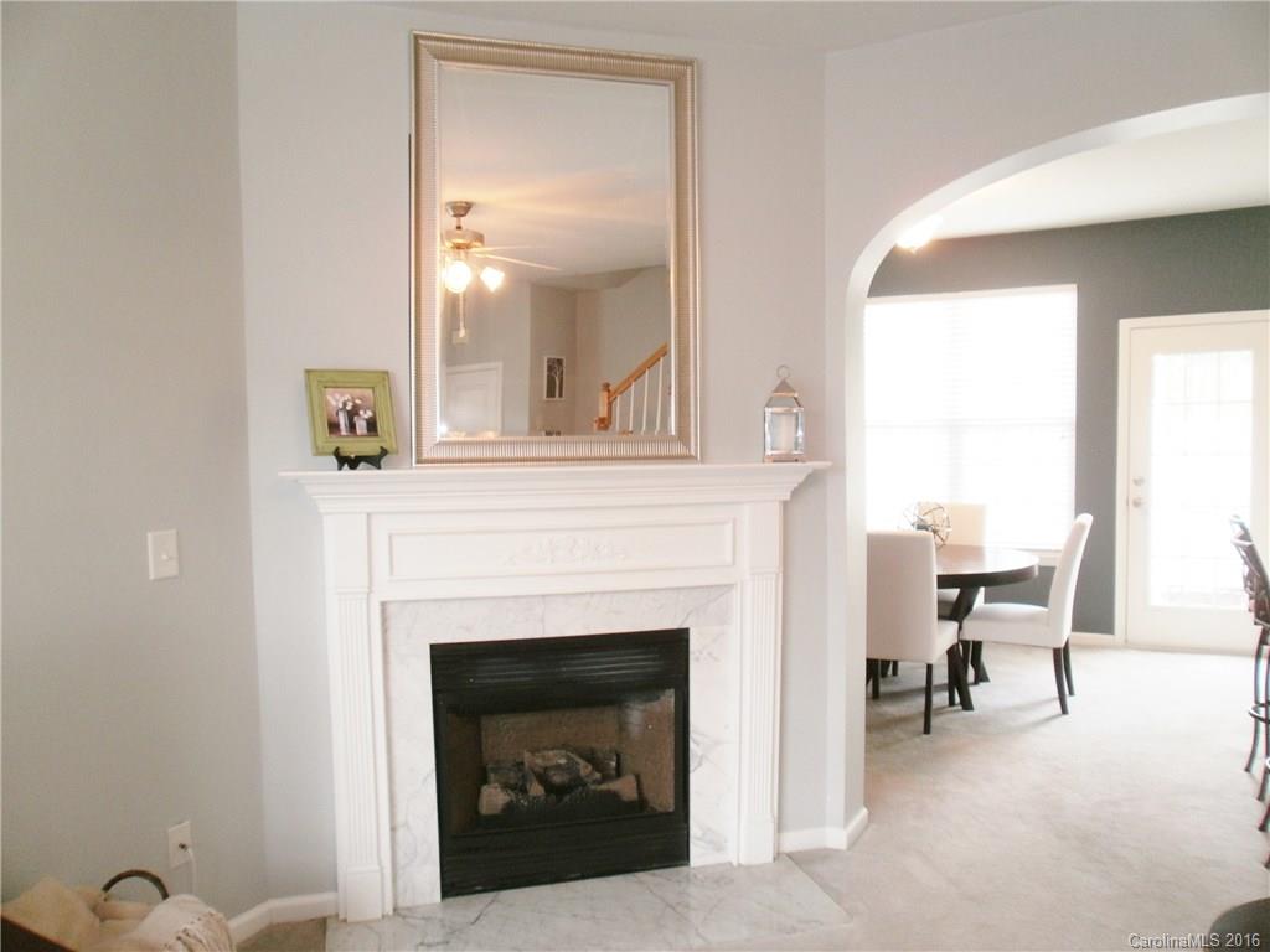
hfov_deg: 67.3
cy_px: 476
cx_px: 635
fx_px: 954
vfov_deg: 53.1
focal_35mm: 26
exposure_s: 1/25
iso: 125
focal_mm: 4.65
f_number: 2.6
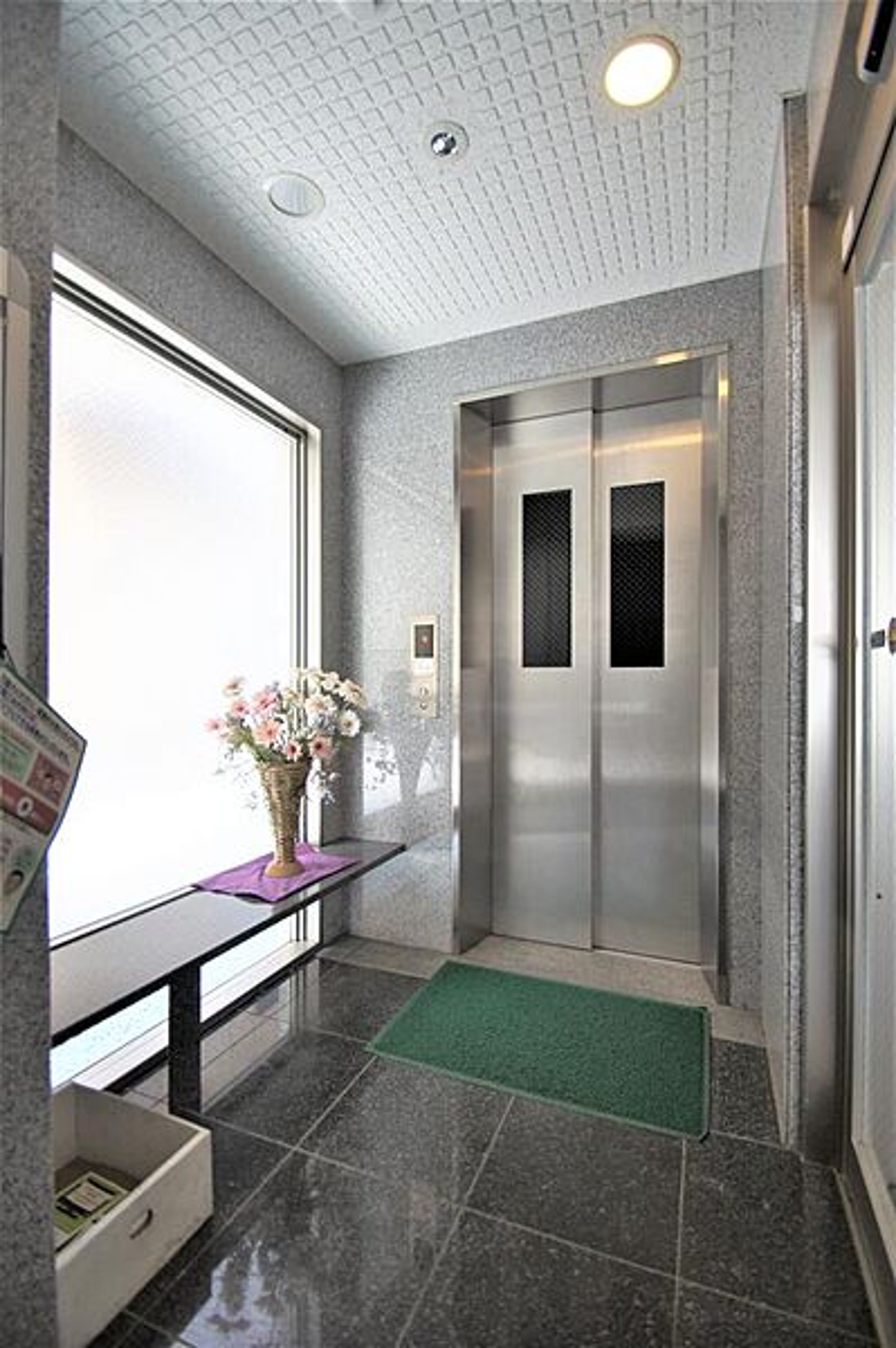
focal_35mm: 15
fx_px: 561
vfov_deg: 100.4
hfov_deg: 77.2
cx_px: 448
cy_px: 674
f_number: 3.5
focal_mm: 10
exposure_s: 1/30
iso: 160
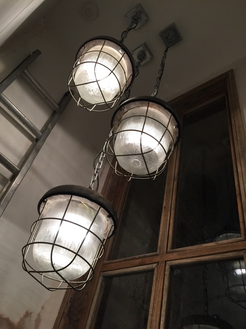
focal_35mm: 29
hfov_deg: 48.2
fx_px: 275
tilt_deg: +46.8
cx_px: 123
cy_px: 164
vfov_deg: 61.7
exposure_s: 1/33
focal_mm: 4.15
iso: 50
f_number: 2.2
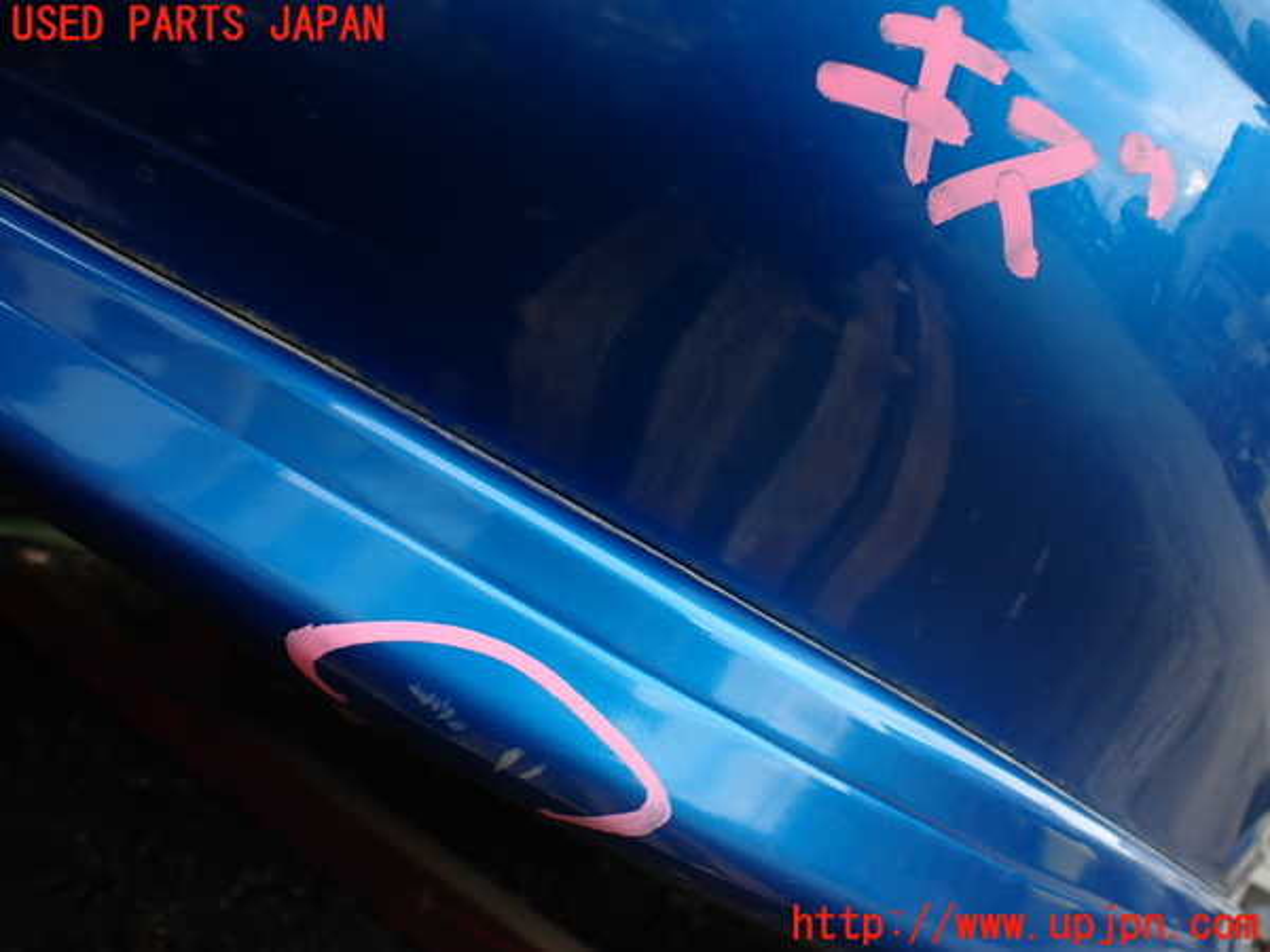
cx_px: 635
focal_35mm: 30
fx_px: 1101
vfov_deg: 46.8
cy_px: 476
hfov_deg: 60.0
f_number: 2.3
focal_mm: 5.4
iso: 100
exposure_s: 1/125
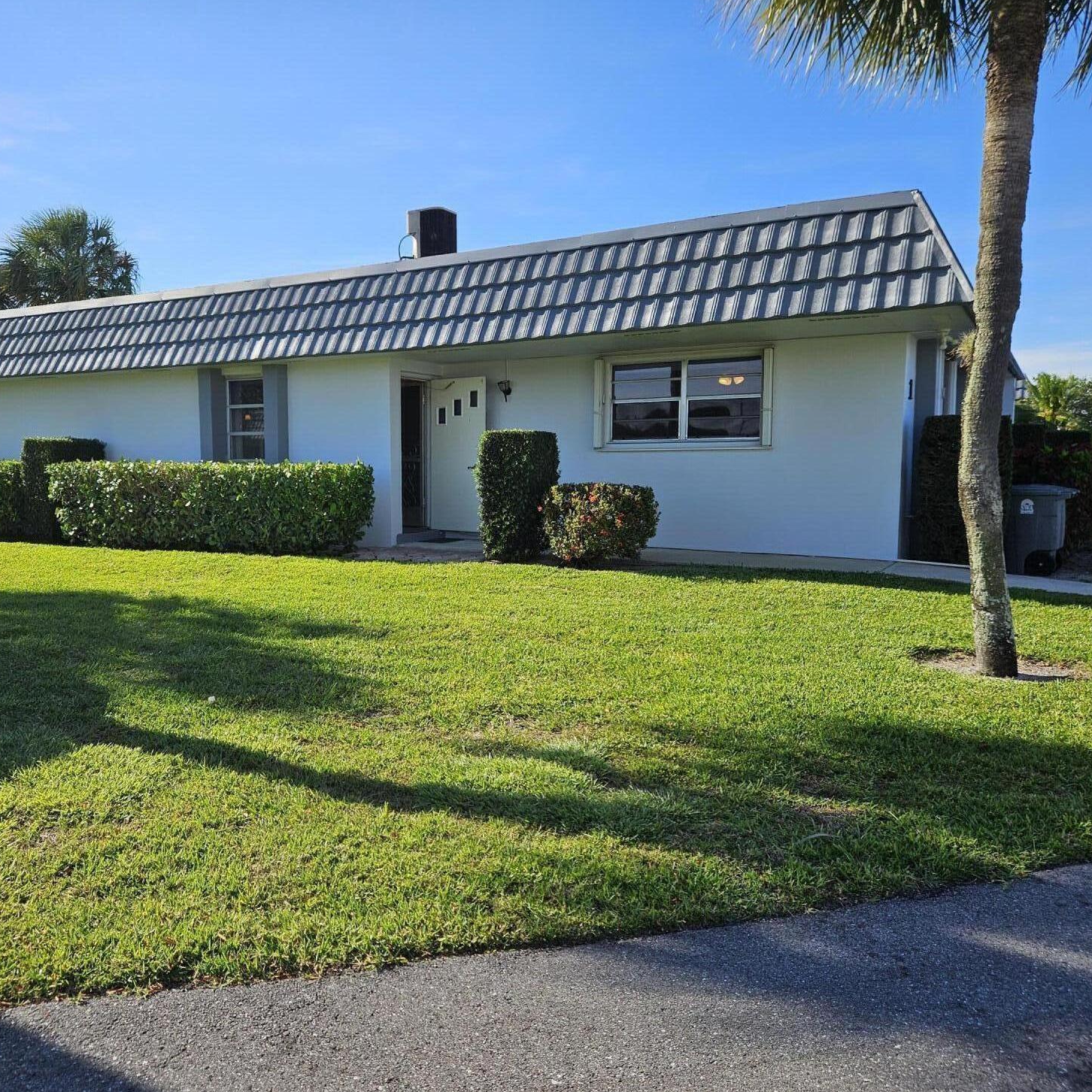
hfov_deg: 56.8
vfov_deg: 57.3
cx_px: 429
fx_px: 999
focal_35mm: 28
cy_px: 533
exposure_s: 1/1406
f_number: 1.8
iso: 25
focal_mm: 5.4
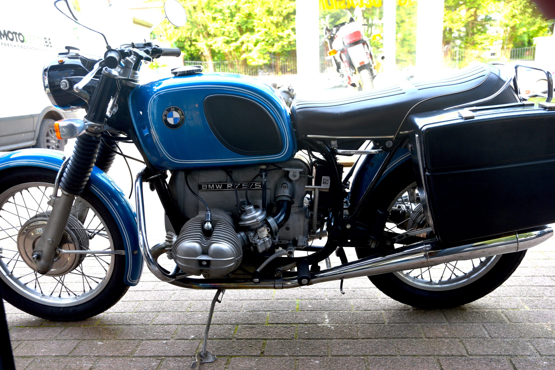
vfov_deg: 41.2
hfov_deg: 58.7
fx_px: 494
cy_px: 185
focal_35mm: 32
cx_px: 278
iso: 100
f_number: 4
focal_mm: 32
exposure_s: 1/60
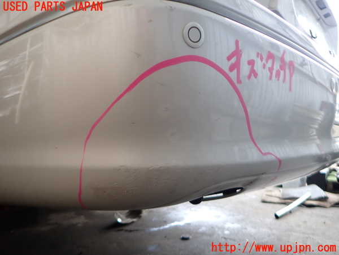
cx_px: 170
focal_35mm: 25
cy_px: 128
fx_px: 245
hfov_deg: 69.4
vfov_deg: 54.9
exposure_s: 1/125
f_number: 2
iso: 125
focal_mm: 4.5
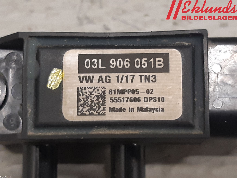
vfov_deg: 53.1
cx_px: 118
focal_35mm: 26
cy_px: 89
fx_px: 178
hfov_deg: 67.3
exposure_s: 1/50
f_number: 1.7
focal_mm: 3.93
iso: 125
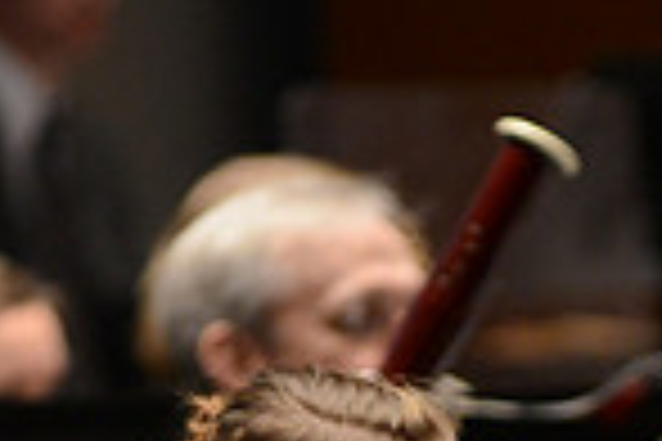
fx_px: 13404
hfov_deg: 2.8
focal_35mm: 729
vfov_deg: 1.9
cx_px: 500
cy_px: 826
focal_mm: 185
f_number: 2.8
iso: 3200
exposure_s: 1/250
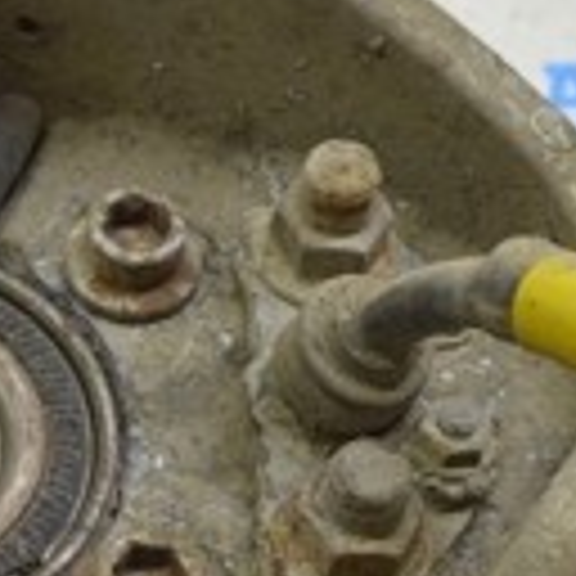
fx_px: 2636
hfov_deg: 12.2
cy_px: 479
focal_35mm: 140
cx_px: -144
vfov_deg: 12.4
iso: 400
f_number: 5.6
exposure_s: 1/20
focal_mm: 22
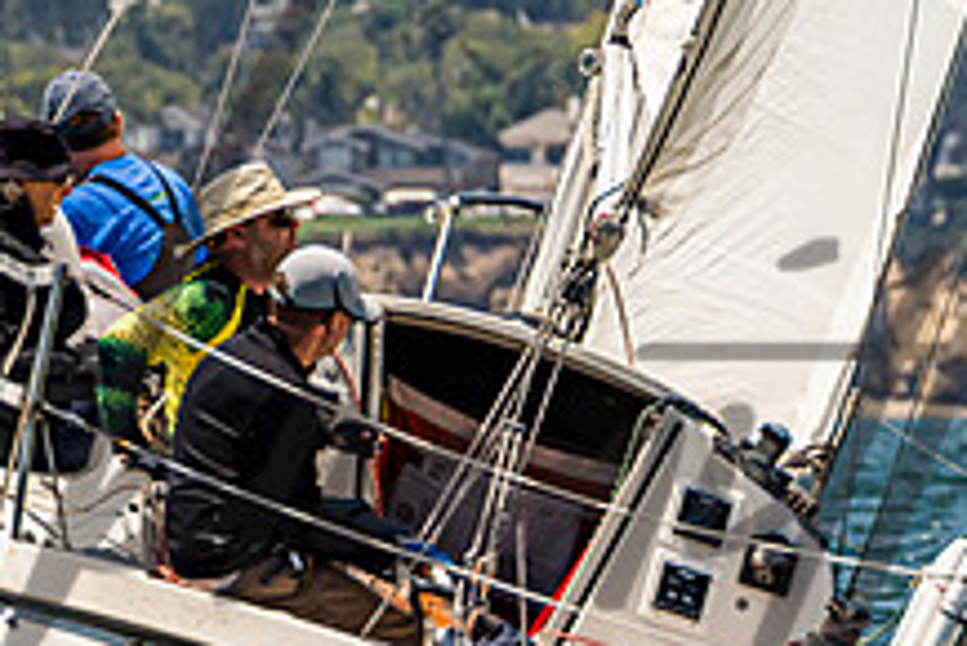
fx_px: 29620
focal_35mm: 1102
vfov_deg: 1.2
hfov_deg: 1.9
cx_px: 380
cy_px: 752
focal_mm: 300
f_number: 8
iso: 500
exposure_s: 1/2000
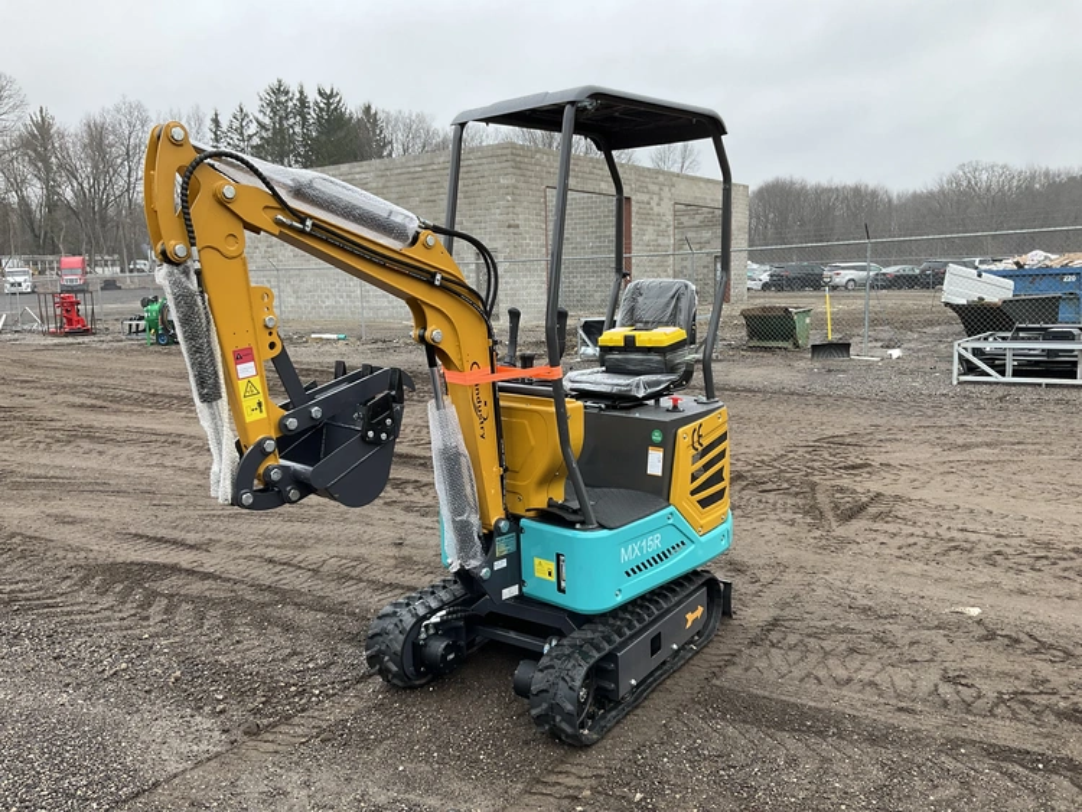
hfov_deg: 61.6
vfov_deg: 48.3
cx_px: 541
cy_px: 406
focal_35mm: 29
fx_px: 907
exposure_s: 1/262
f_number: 1.8
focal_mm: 3
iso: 25
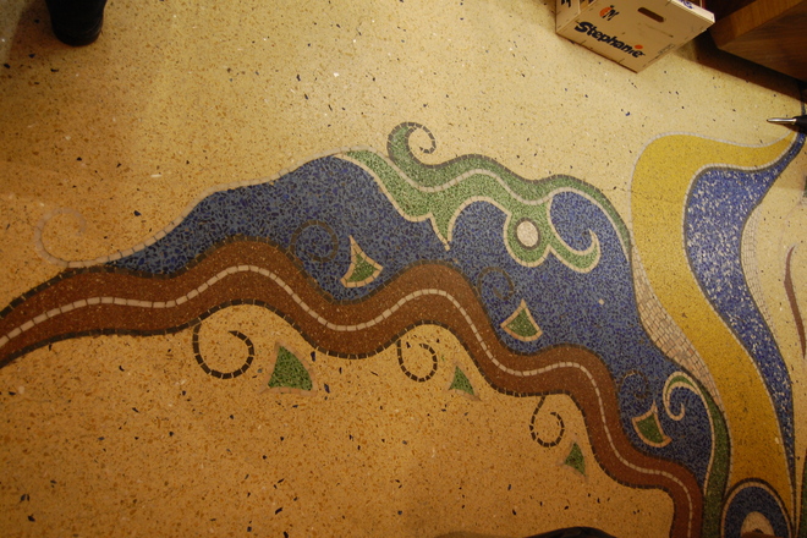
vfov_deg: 43.6
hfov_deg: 61.9
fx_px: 672
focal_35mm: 30
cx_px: 404
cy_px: 269
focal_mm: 20
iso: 800
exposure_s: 1/8
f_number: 3.8
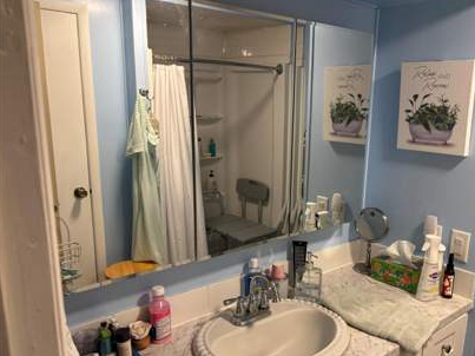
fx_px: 425
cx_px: 277
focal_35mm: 31
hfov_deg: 58.0
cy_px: 203
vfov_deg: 45.3
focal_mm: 5.96
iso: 125
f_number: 1.6
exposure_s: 1/60
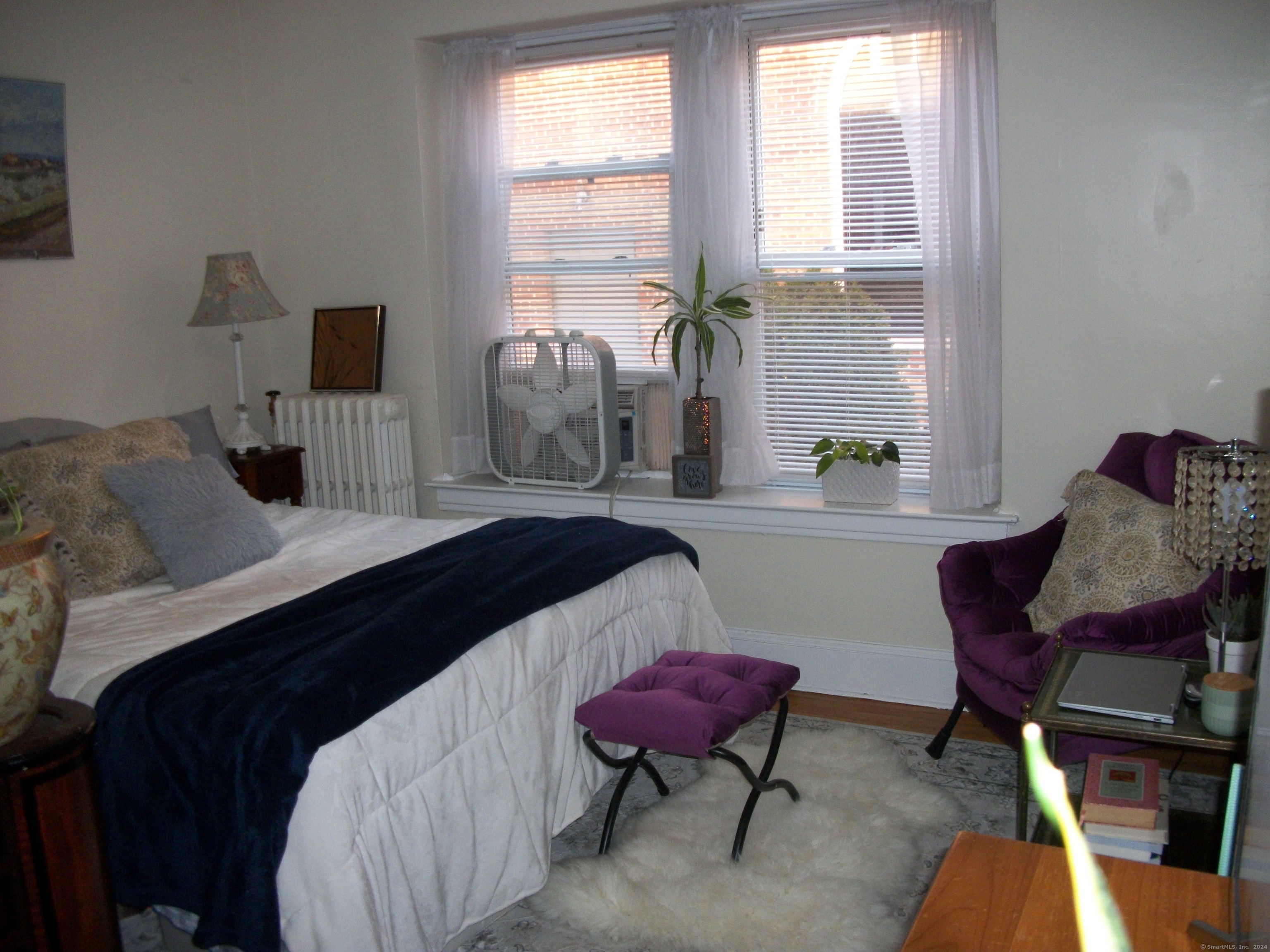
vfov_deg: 44.2
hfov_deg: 56.8
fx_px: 1174
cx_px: 635
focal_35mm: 32
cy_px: 476
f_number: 2.9
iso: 160
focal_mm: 5.7
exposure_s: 1/60
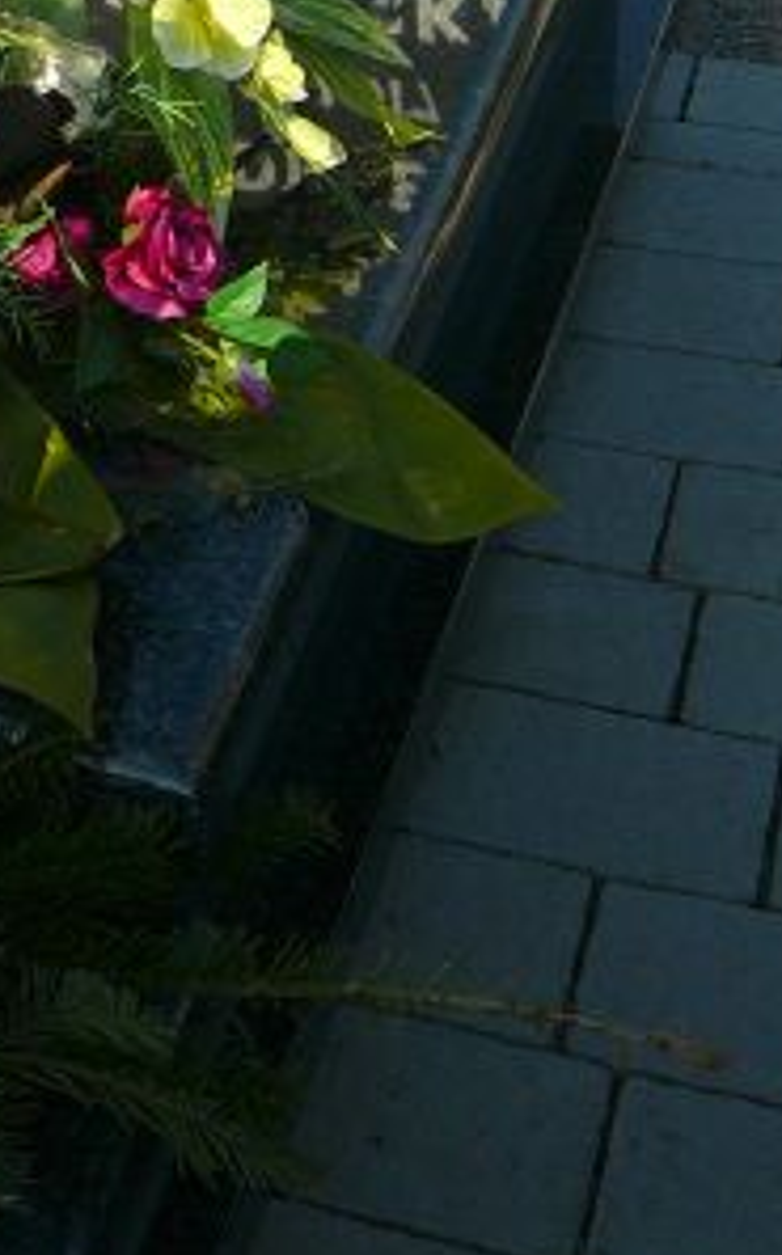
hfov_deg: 15.8
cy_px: 89
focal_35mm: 80
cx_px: -97
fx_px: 2735
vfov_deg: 25.0
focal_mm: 5.2
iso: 80
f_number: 2.8
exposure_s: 1/800
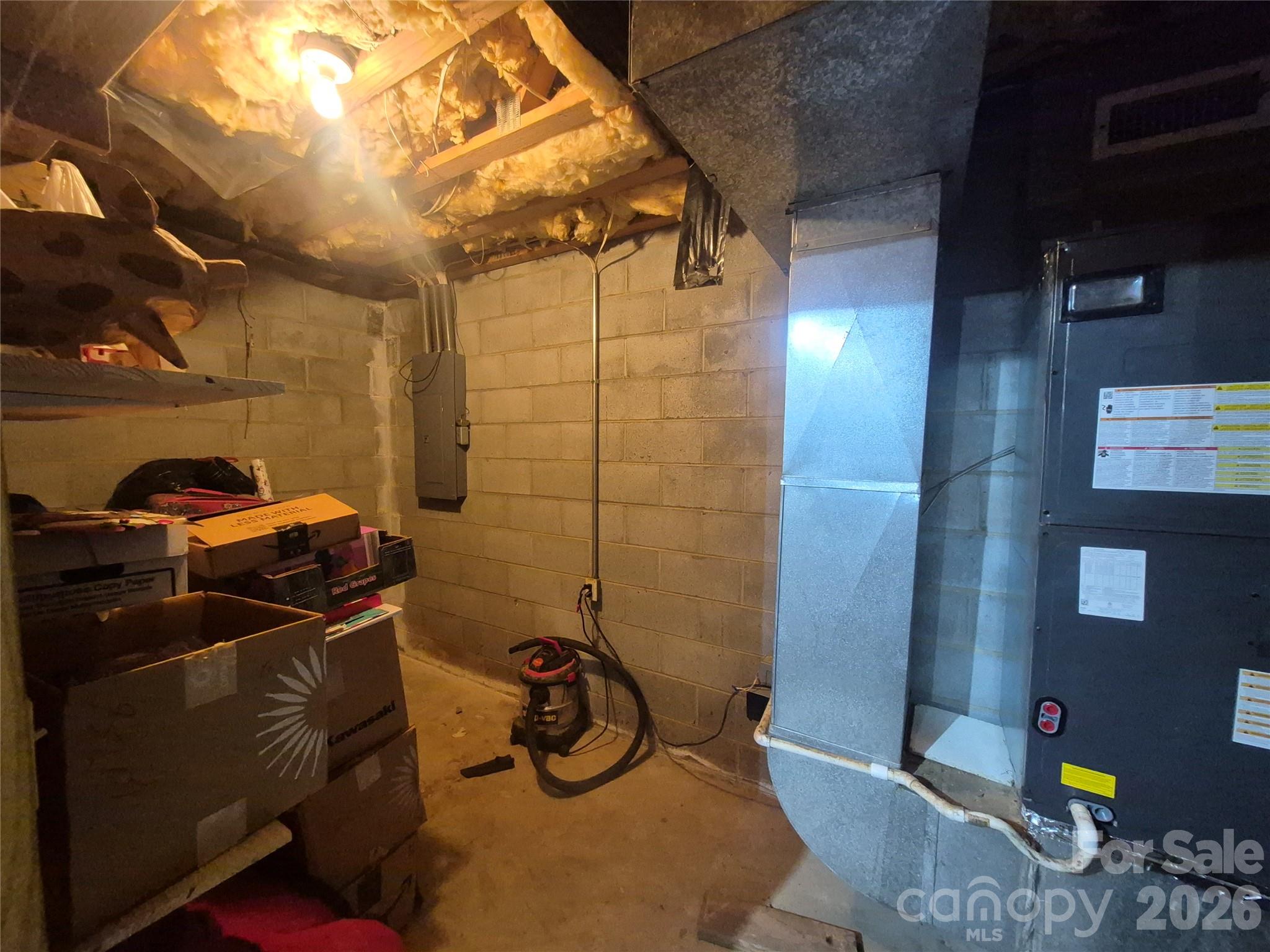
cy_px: 476
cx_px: 635
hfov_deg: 106.2
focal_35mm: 13
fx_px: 477
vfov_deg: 89.9
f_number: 2.2
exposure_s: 1/60
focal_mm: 1.74
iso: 1250
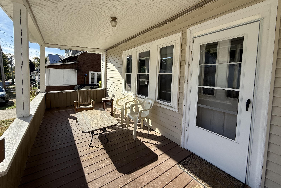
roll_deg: -2.1
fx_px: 117
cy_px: 83
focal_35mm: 15
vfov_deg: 77.0
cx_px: 140
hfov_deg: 100.4
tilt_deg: -3.2
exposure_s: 1/888
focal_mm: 2.22
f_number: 2.2
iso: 50
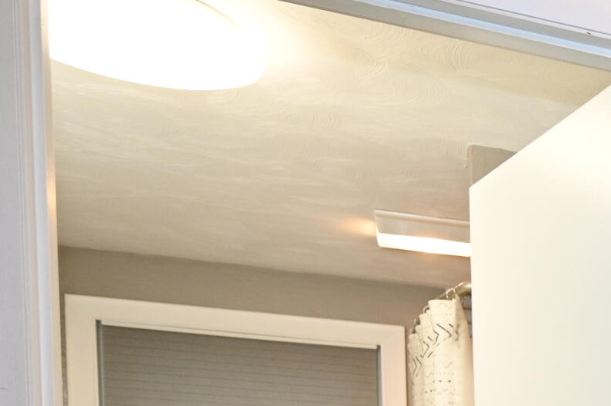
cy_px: 641
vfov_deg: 17.6
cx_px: 1124
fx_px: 1153
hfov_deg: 20.3
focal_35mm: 68
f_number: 4
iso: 450
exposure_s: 1/60
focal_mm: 18
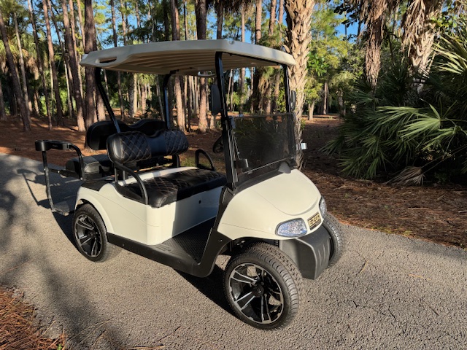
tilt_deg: -12.3
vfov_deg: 56.8
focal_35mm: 24
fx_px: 324
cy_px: 175
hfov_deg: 71.6
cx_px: 234
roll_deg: -0.3
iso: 80
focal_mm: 6.76
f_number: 1.78
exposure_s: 1/888
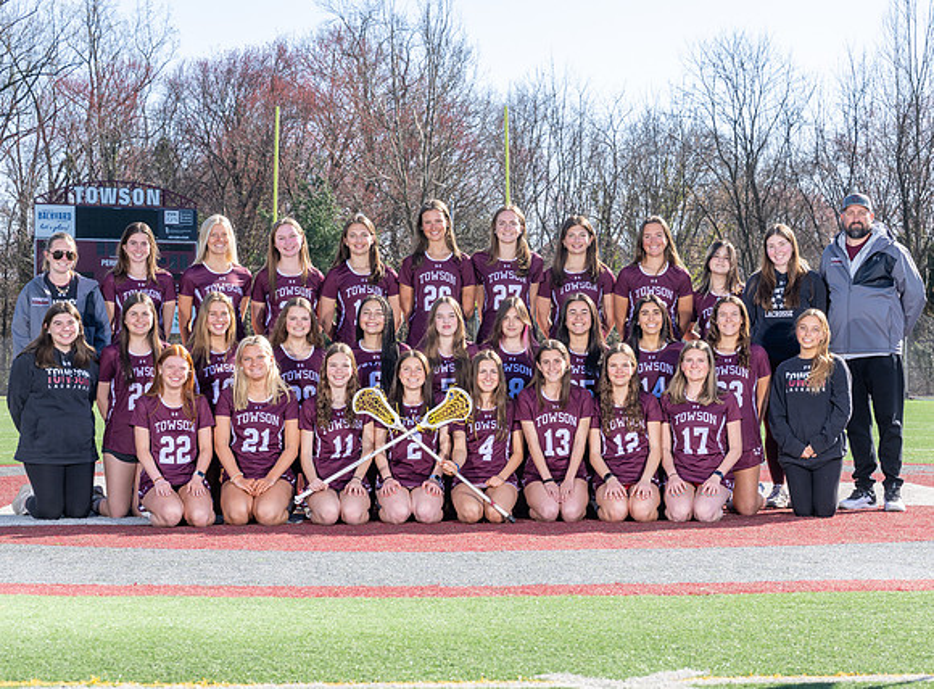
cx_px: 497
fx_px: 2203
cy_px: 365
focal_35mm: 82
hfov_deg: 23.9
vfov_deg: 17.8
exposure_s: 1/160
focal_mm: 70
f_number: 8
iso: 100
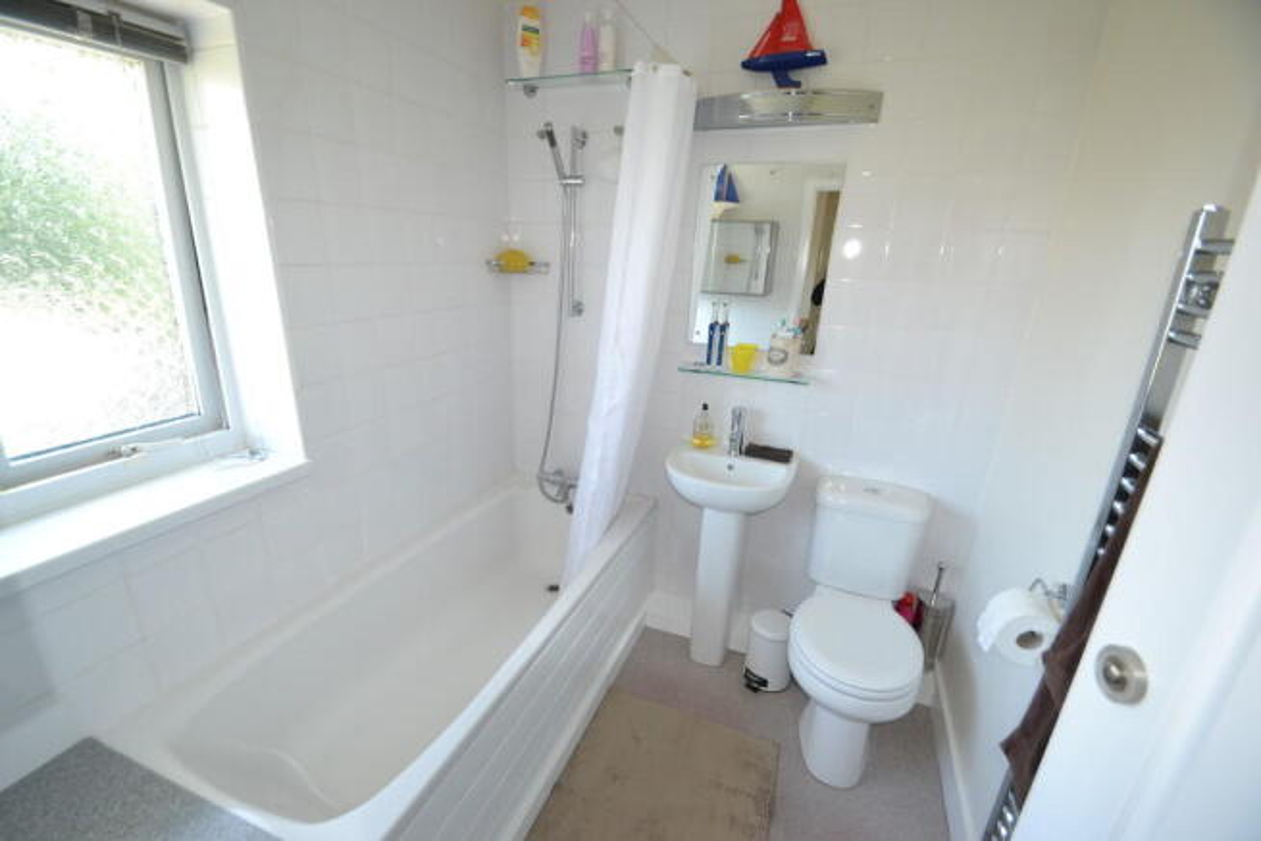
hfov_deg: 100.4
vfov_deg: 77.4
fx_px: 525
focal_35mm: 15
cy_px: 420
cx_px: 630
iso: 400
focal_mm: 10
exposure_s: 1/60
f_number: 4
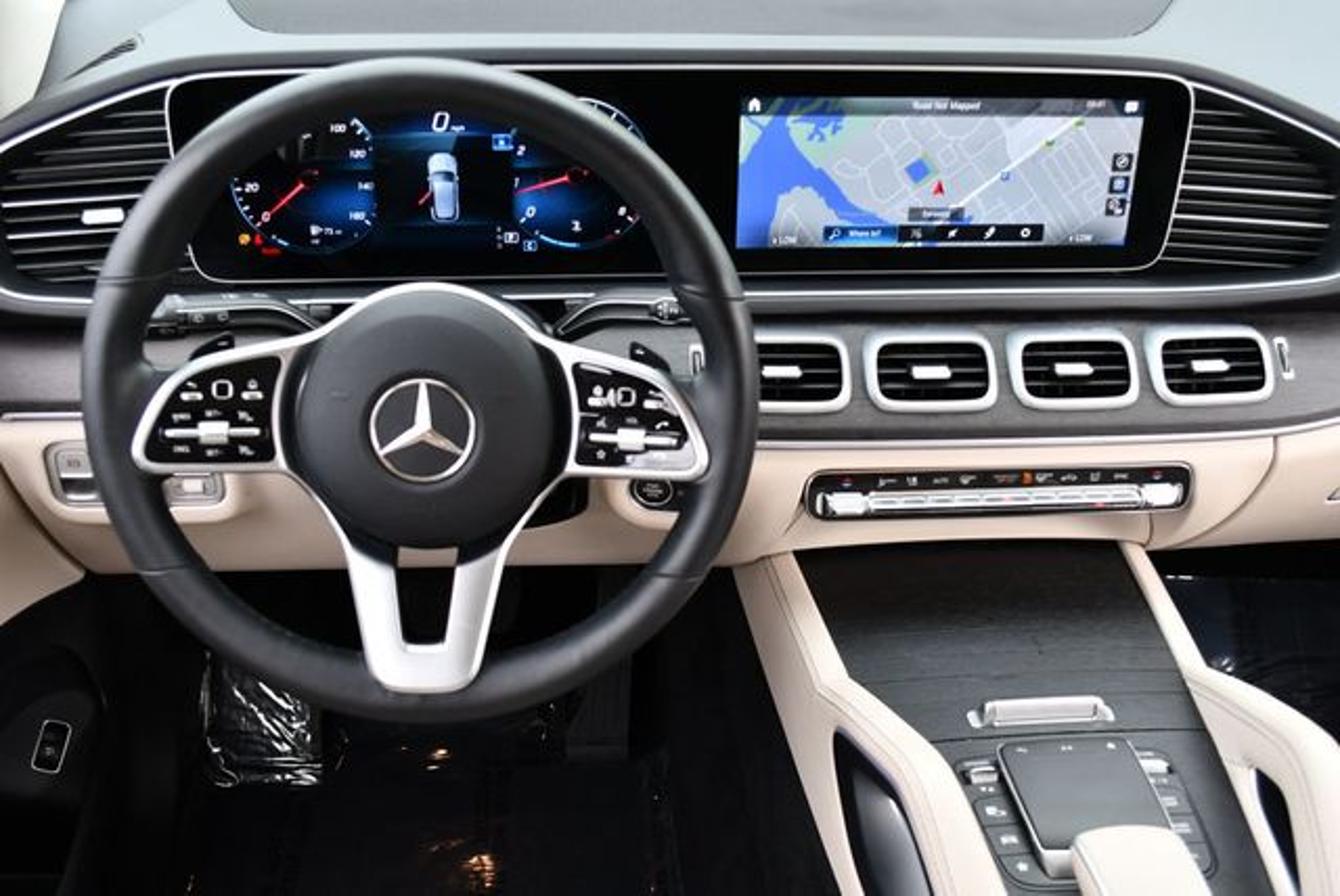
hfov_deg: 53.1
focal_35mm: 36
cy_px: 448
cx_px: 670
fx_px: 1341
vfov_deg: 36.9
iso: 400
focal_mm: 18
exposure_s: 1/250
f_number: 4
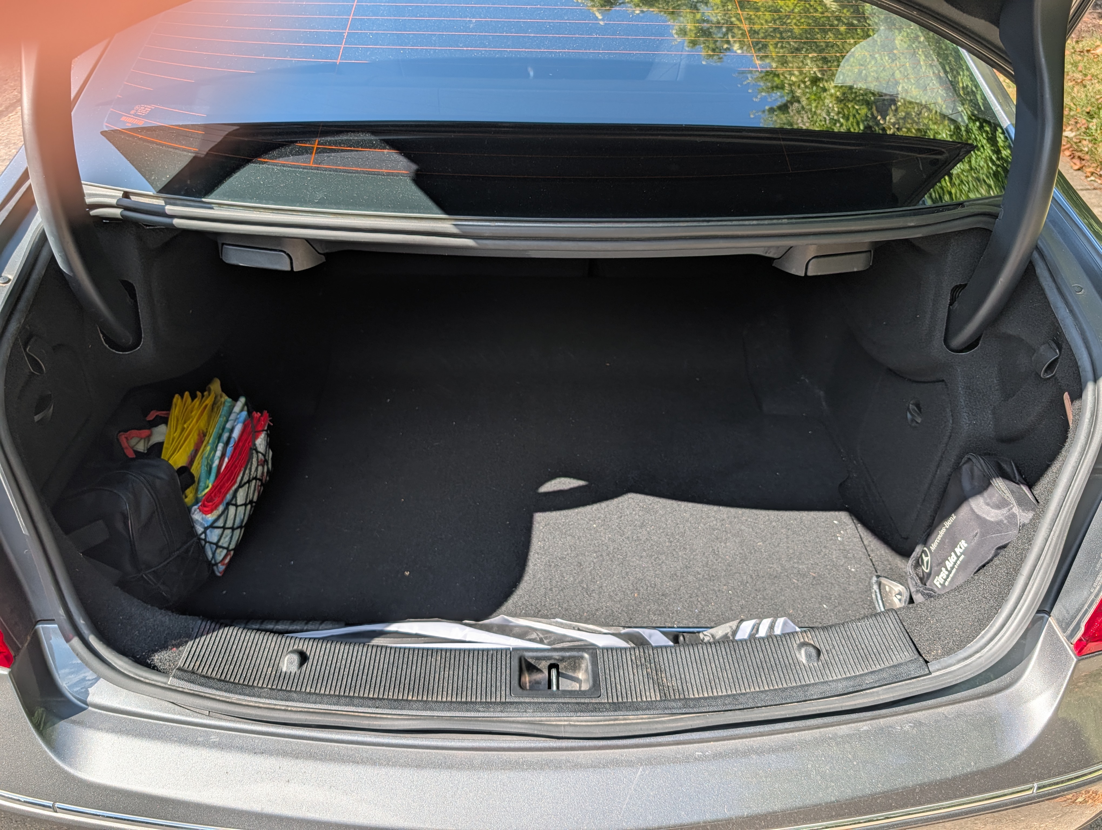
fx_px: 765
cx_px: 551
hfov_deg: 71.5
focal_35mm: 24
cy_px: 415
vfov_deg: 56.9
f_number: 1.68
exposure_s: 1/512
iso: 17
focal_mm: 6.9
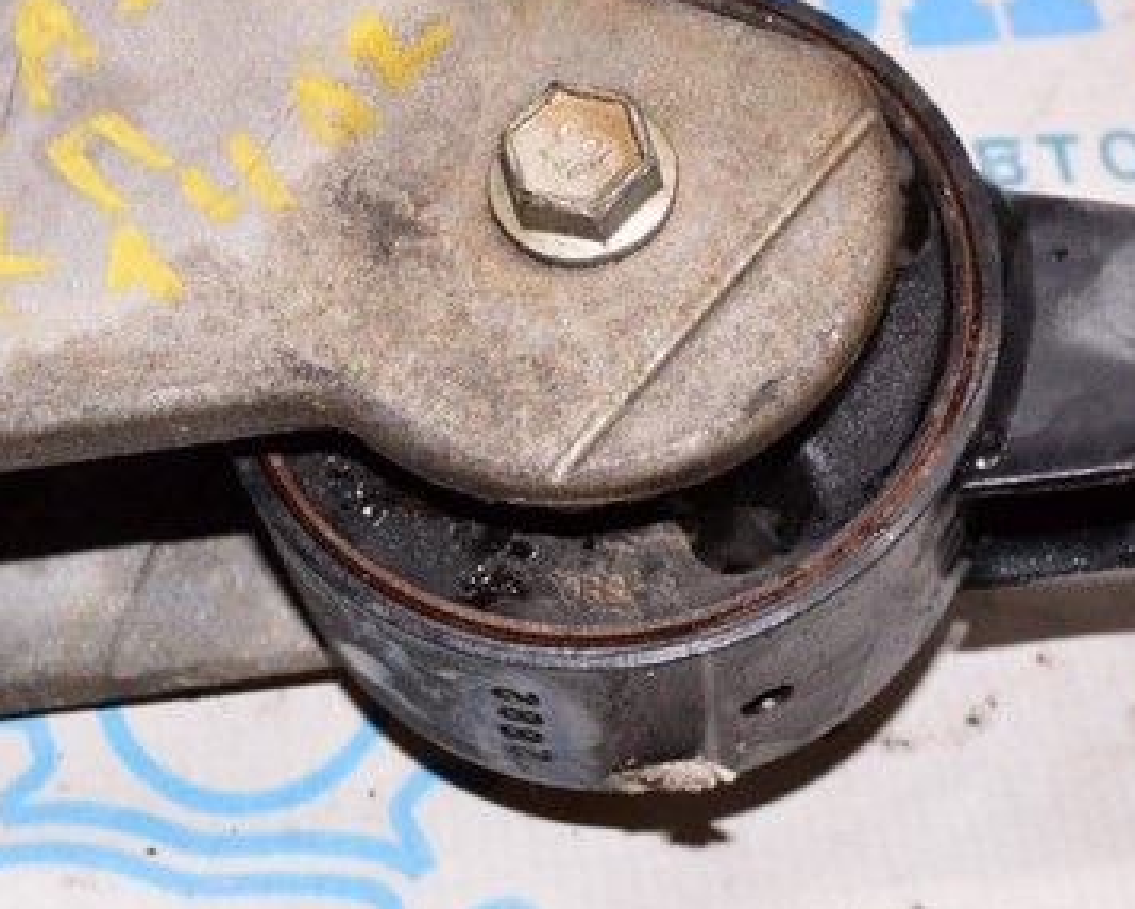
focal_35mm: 81
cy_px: 72
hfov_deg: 23.5
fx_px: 2722
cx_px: 657
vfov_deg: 18.6
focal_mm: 20
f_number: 8
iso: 1600
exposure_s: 1/125
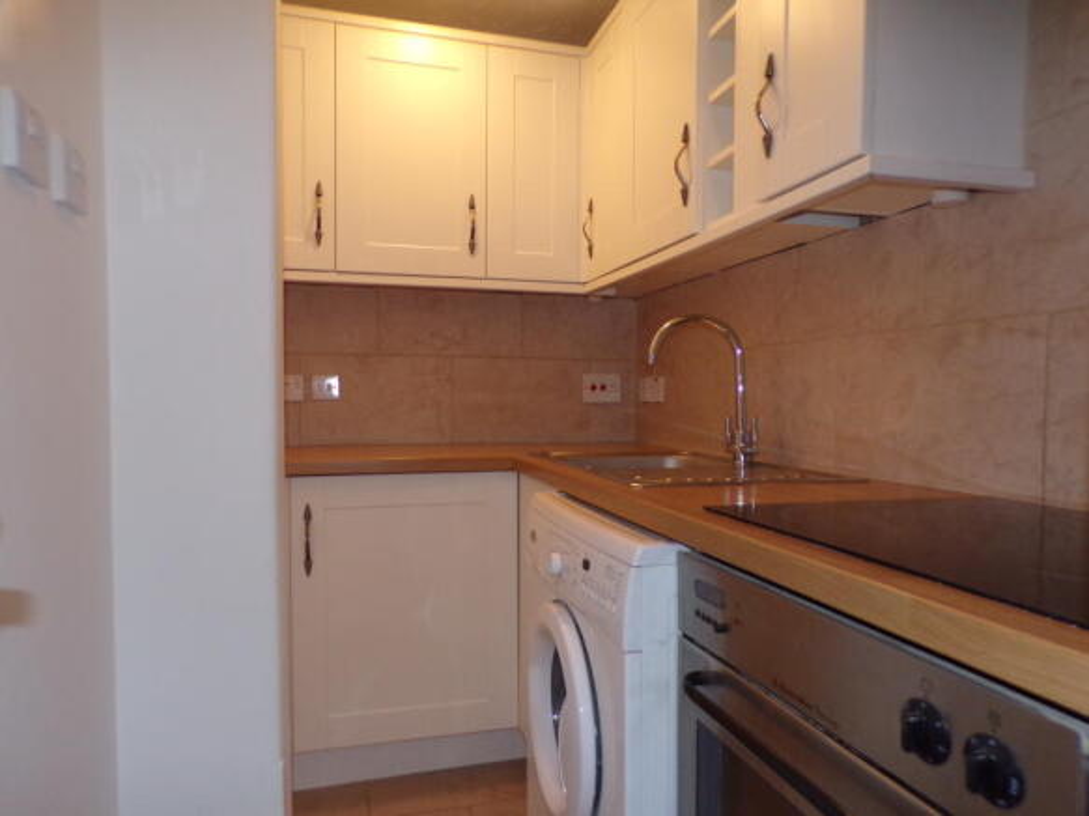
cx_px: 544
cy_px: 408
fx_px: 755
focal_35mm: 24
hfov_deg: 71.6
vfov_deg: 56.8
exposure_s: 1/34
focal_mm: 4.3
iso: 200
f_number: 3
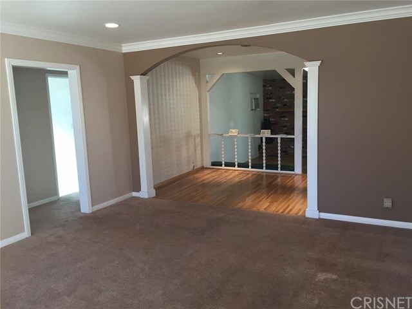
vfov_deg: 48.2
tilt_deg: -8.3
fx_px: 345
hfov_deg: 61.7
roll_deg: +2.1
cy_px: 154
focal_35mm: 29
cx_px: 206
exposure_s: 1/40
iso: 32
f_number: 2.2
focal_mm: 4.15
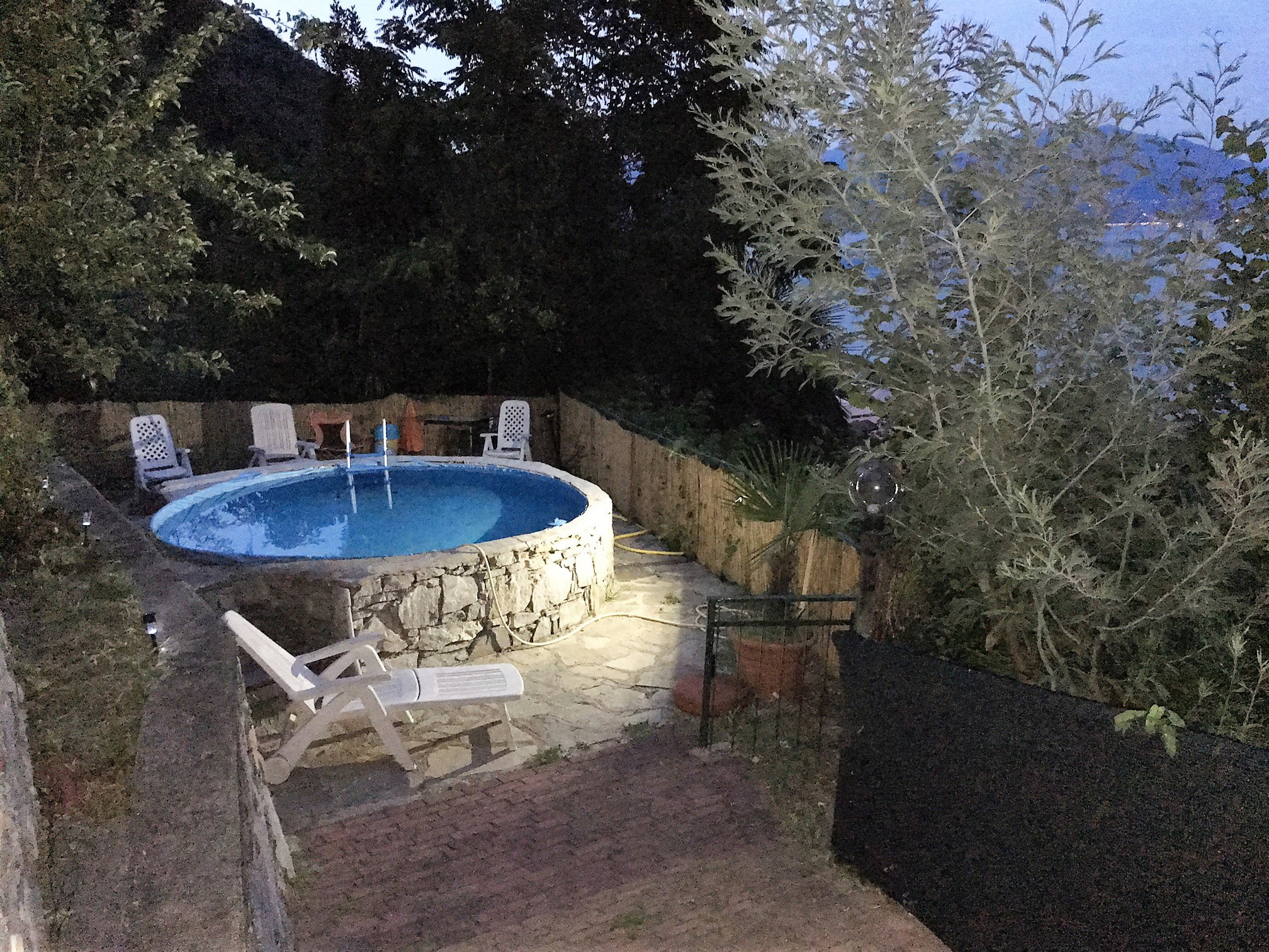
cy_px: 476
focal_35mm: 29
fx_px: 1063
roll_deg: +1.2
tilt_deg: -13.7
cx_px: 634
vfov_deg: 48.2
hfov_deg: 61.7
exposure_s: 1/17
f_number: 2.2
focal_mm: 4.15
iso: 800
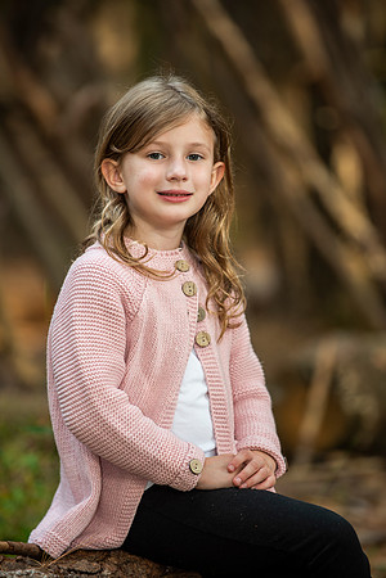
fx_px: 3216
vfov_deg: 10.3
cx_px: 193
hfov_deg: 6.9
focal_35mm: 200
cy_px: 289
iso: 250
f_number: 3.5
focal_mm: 200
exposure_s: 1/60
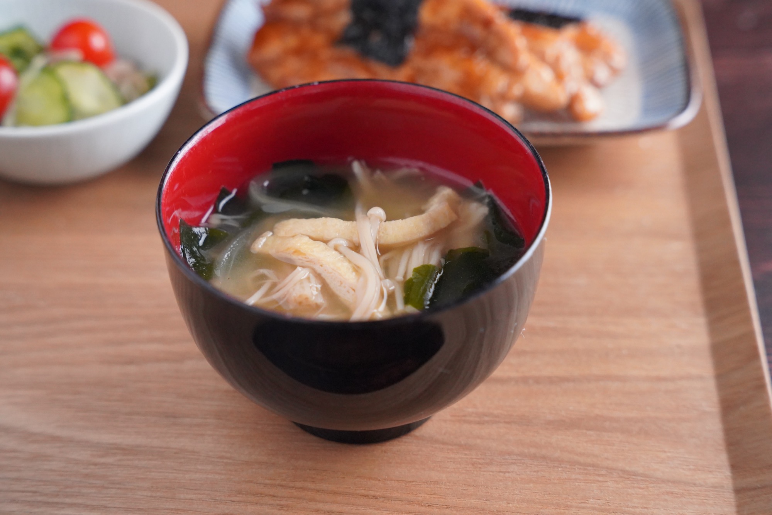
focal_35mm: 70
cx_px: 386
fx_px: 1501
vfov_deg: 19.5
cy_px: 258
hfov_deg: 28.8
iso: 10000
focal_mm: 70
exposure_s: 1/400
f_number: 5.6
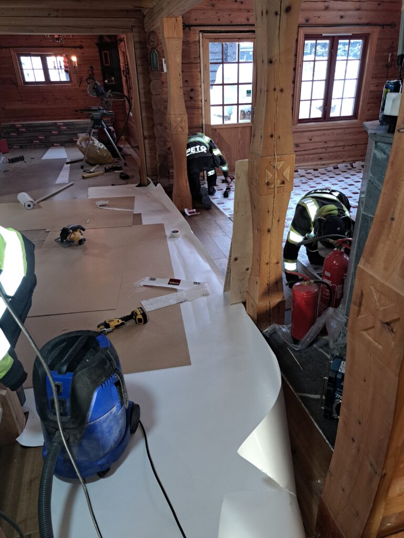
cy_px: 269
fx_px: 373
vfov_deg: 71.6
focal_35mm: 24
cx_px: 202
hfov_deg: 56.8
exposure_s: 1/50
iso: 200
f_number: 1.8
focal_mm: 5.23
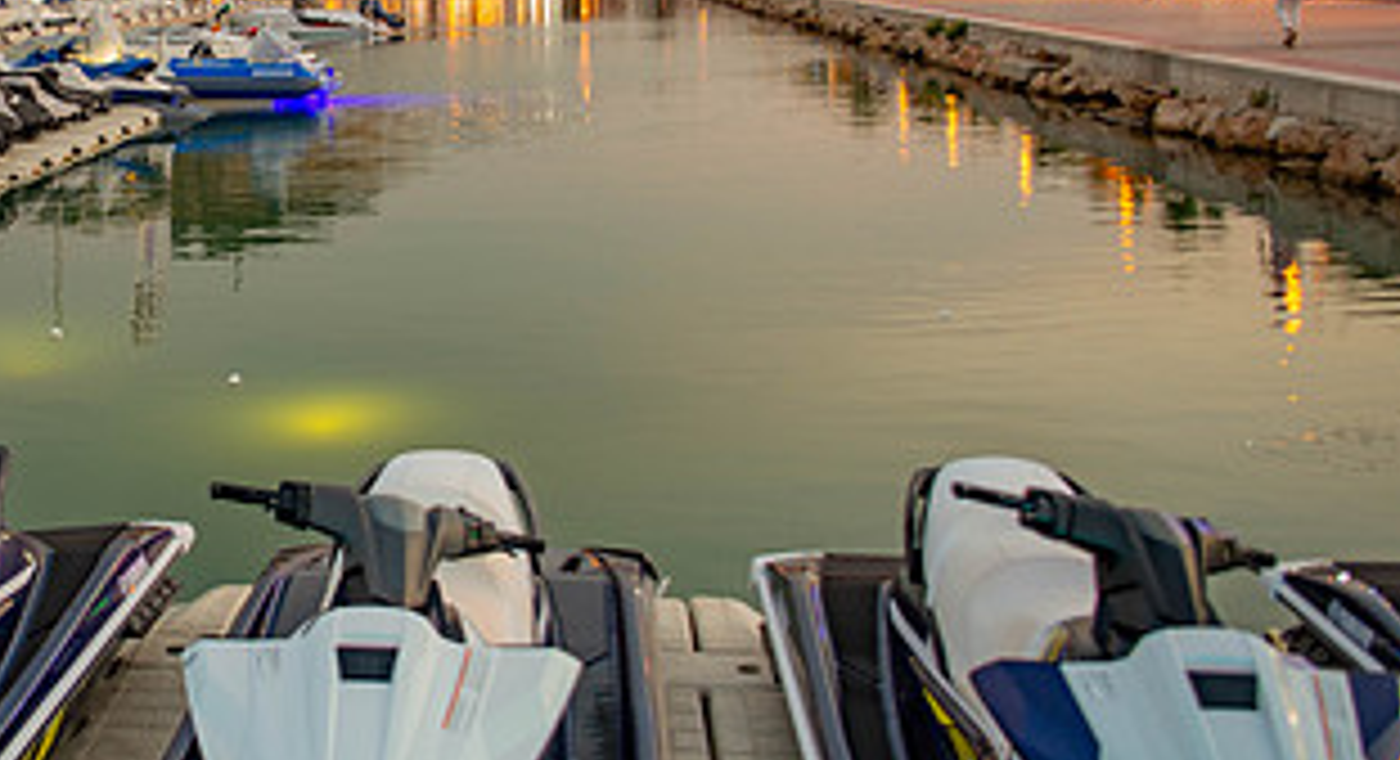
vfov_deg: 24.0
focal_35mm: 48
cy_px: 190
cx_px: 212
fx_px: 1768
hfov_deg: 40.7
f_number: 2.8
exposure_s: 1/15
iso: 280
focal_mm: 24
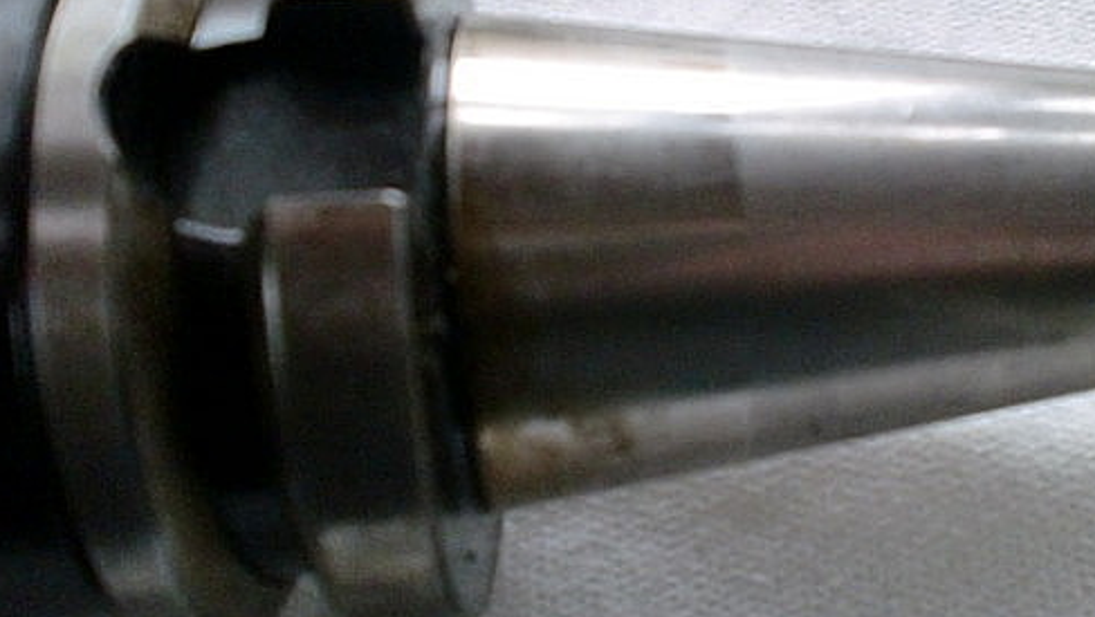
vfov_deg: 24.0
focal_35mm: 50
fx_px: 1452
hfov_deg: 41.1
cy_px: 280
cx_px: 657
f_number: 3.1
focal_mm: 6.3
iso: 320
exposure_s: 1/60
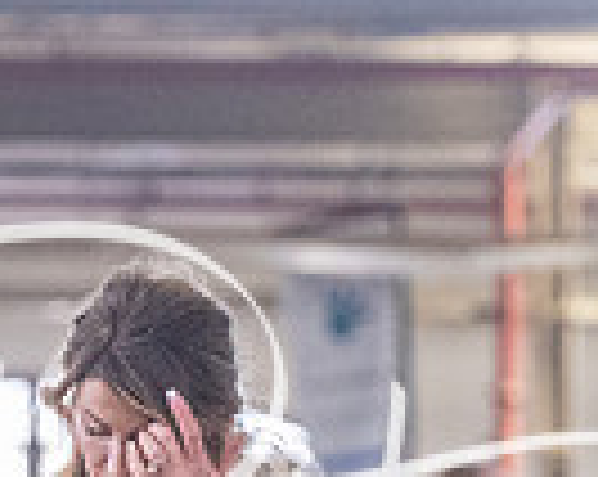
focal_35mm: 592
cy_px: 927
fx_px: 10462
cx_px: -16
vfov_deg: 2.6
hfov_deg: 3.3
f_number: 3.5
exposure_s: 1/320
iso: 6400
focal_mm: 124
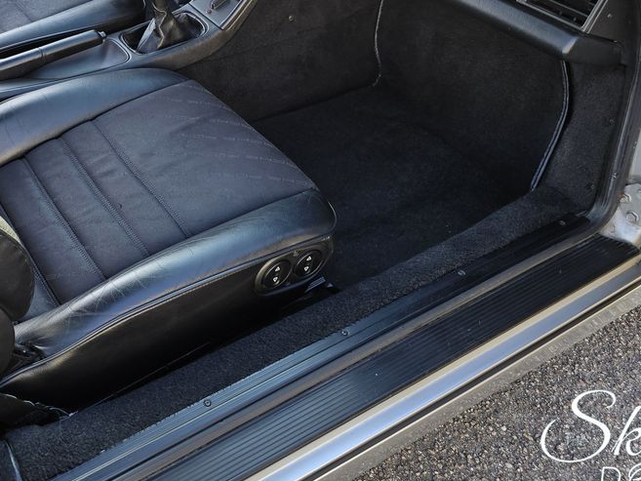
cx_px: 164
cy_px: 96
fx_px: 778
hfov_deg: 43.4
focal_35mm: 42
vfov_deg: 33.4
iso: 25
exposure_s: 1/180
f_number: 1.7
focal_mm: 6.3
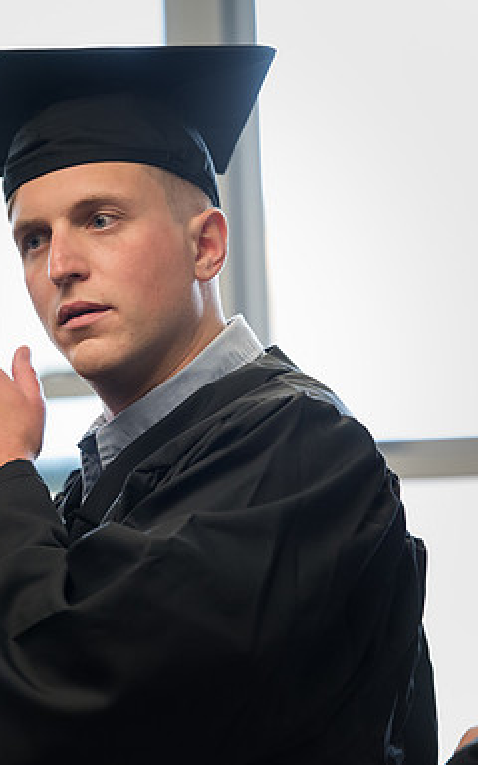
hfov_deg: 5.2
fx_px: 5294
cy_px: 383
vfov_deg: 8.3
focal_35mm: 254
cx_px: 123
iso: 2000
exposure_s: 1/250
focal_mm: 165
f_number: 3.5
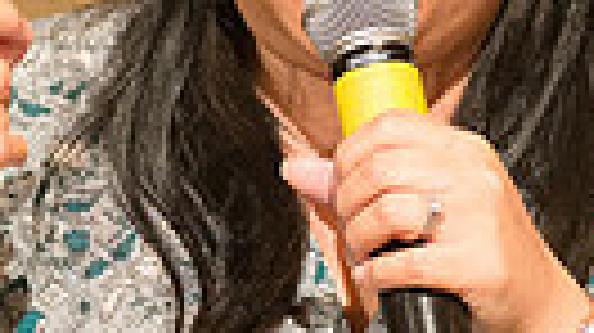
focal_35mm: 460
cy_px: 245
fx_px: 7239
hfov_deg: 4.7
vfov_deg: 2.6
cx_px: 238
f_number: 4
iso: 2500
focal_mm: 100
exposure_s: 1/200
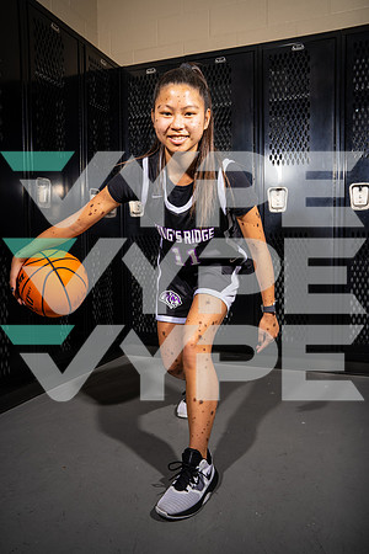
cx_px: 184
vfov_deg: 65.5
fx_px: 430
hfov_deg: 46.4
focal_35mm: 28
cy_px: 277
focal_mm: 28
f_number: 8
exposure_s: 1/125
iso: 100
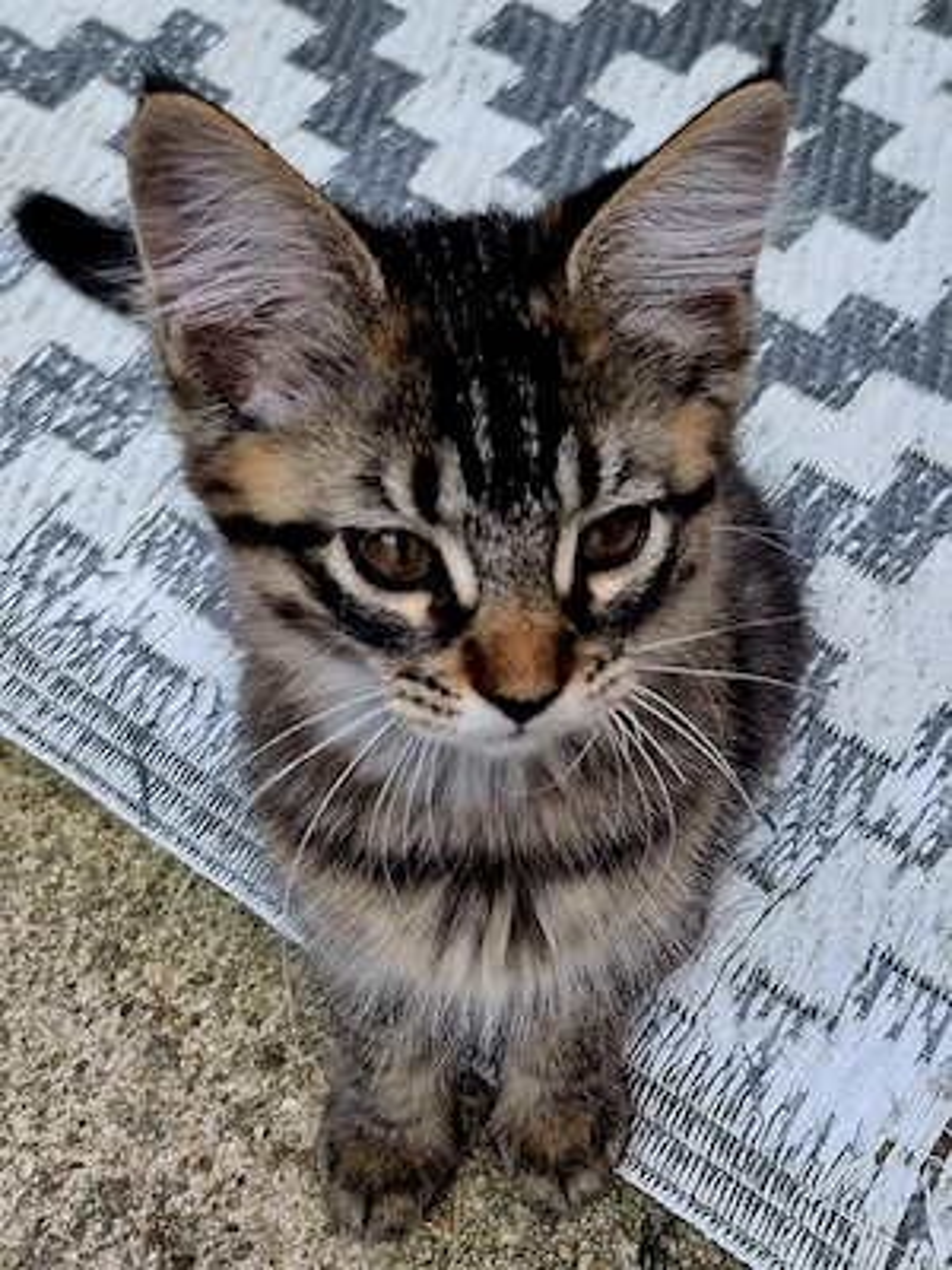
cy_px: 635
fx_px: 843
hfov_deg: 58.9
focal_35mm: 23
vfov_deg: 73.9
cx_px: 476
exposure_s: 1/182
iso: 64
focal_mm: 5.4
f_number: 1.8
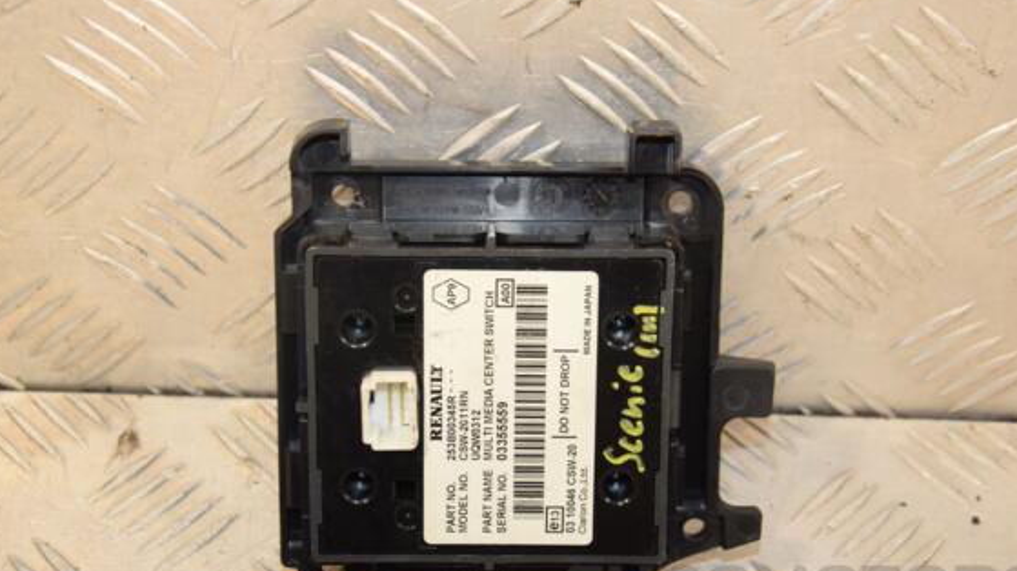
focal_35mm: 81
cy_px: 351
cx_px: 533
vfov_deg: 14.9
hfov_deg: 26.2
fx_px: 2184
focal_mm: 48
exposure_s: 1/200
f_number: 6.3
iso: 1600
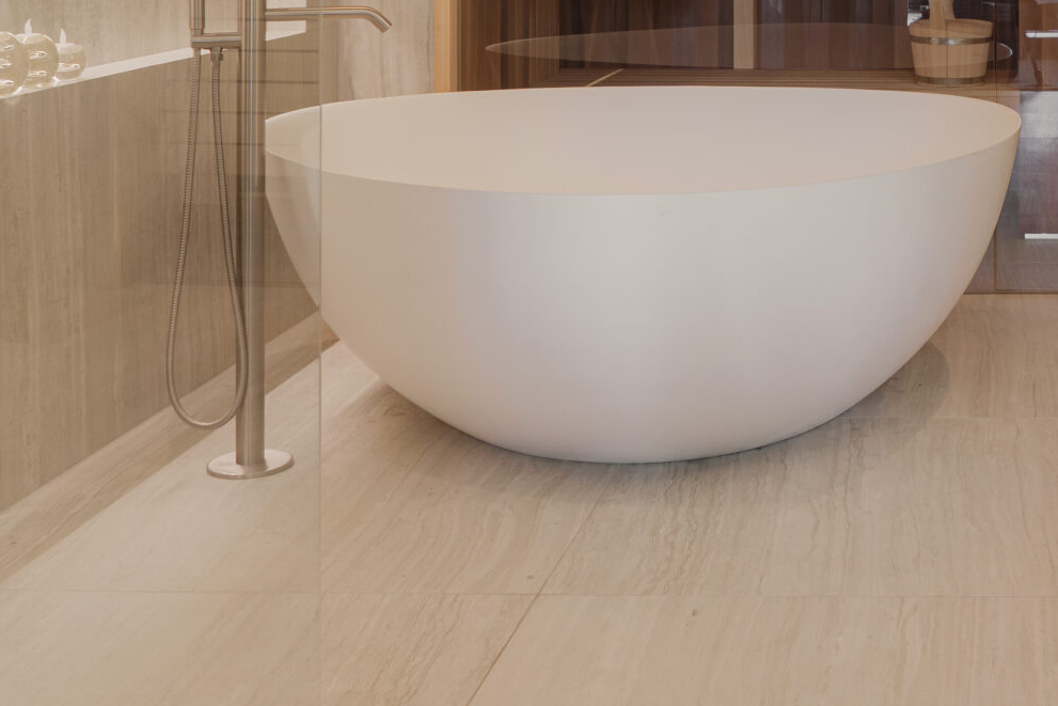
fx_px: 1822
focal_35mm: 62
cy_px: -127
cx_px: 997
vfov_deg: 20.6
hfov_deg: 30.6
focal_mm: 24
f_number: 9
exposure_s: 1/5
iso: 125
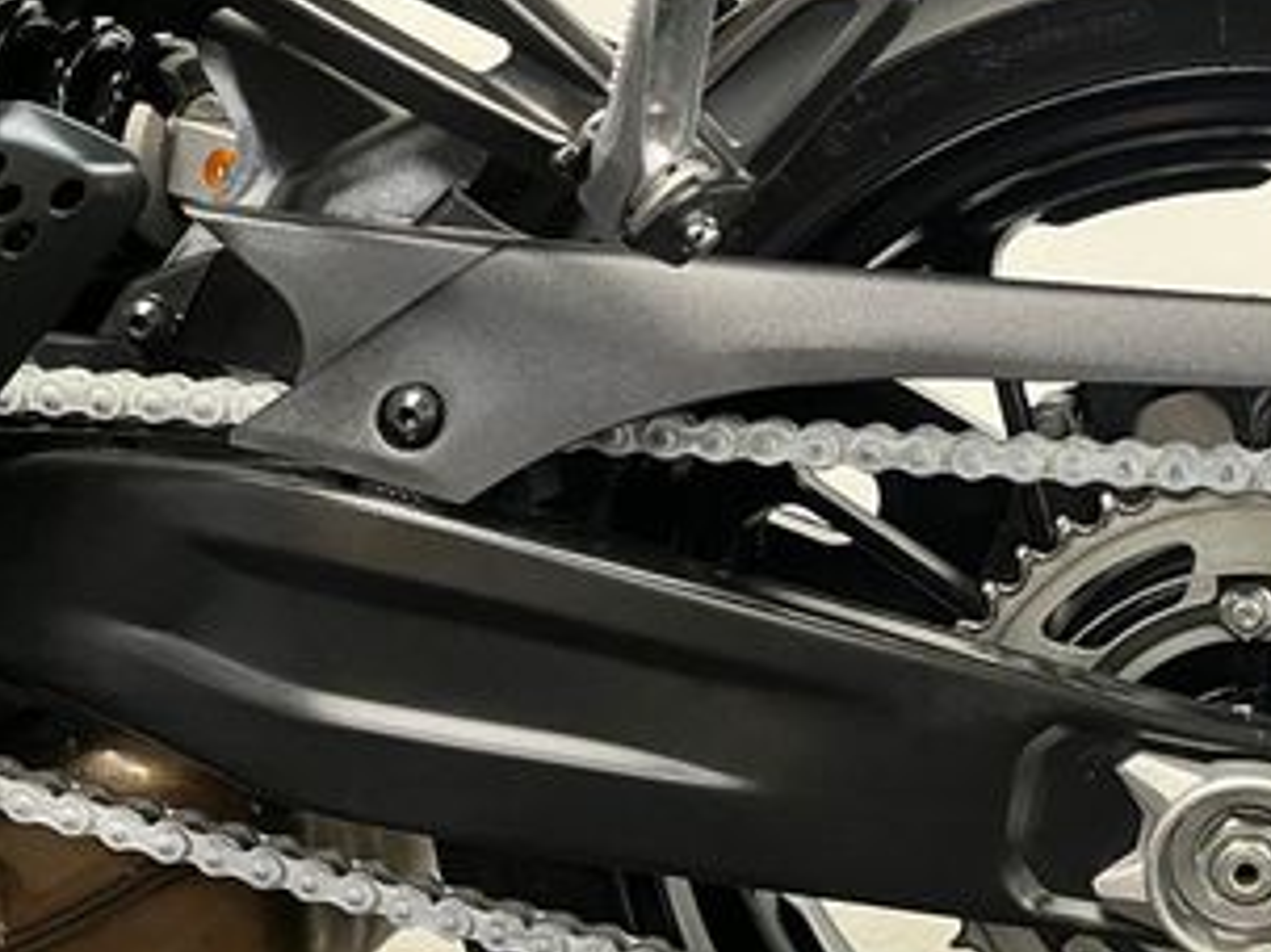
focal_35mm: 55
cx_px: 1191
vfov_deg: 26.3
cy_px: 688
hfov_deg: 32.8
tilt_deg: -7.4
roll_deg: -0.9
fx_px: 2019
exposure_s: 1/50
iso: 400
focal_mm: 5.1
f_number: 1.6
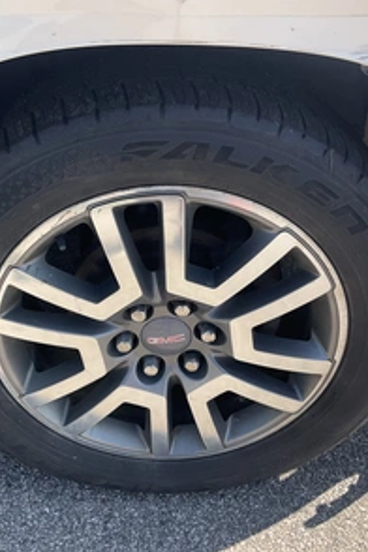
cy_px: 278
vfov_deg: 47.4
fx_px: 629
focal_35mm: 41
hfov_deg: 32.6
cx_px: 160
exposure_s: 1/545
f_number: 1.8
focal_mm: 3
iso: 25
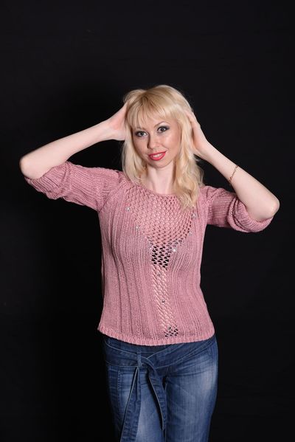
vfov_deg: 23.9
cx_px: 148
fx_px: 1044
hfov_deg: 16.1
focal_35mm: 85
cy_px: 221
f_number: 4.5
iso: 100
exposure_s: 1/160
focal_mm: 85
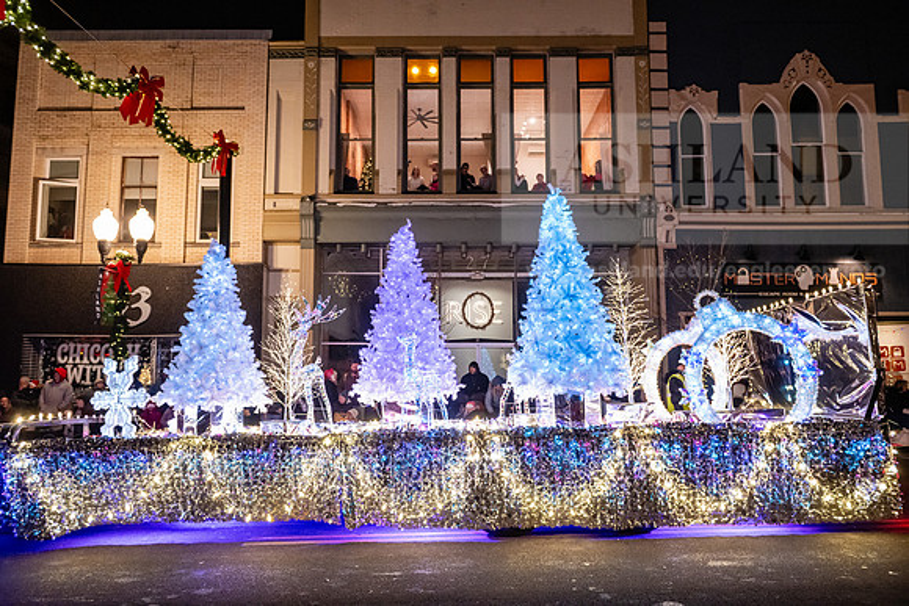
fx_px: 707
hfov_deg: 65.5
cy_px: 303
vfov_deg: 46.4
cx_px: 454
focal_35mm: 28
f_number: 3.5
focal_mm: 28
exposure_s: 1/250
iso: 5000
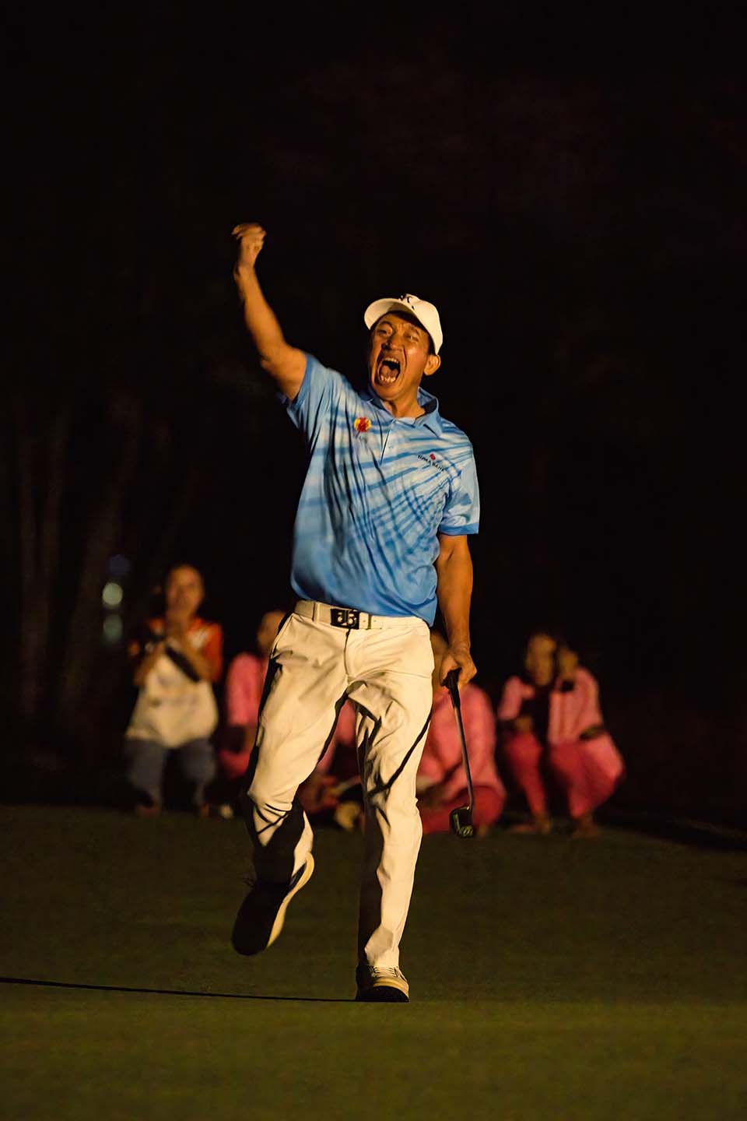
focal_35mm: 200
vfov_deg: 10.3
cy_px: 560
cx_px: 374
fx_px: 6225
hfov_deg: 6.9
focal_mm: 200
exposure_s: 1/200
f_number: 2.8
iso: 25600
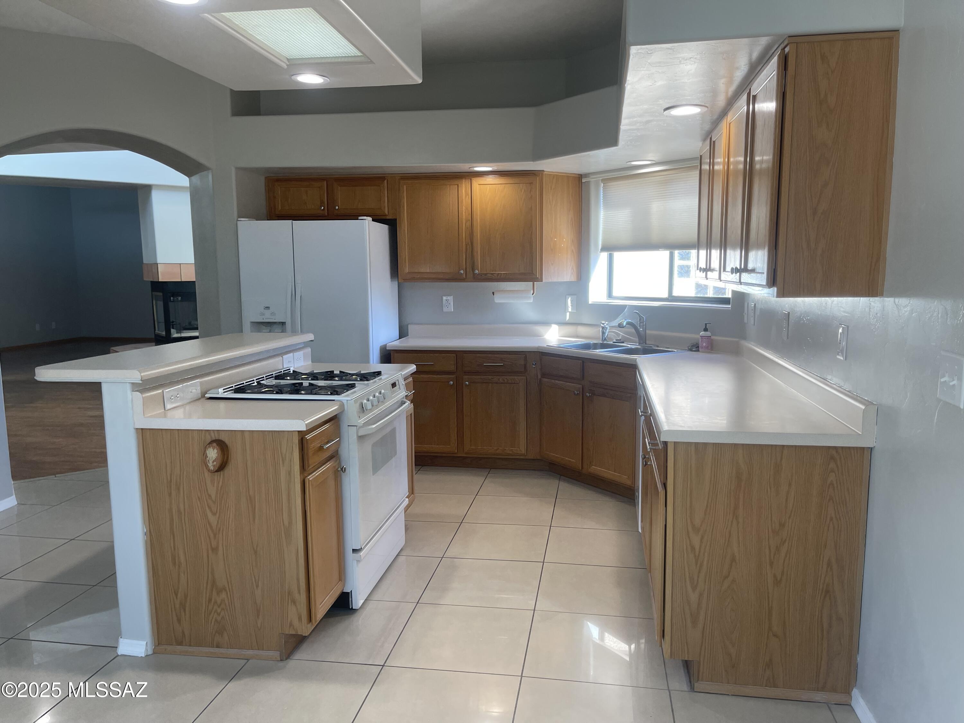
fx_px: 696
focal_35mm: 25
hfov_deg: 69.4
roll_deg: +0.4
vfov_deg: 54.9
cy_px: 362
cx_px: 482
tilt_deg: -9.3
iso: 64
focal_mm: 5.1
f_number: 1.6
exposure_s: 1/120
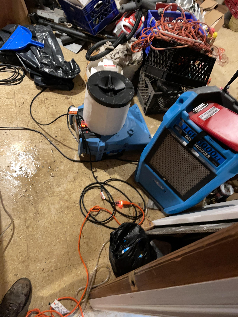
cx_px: 119
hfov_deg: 44.2
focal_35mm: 32
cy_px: 158
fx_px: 293
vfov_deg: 56.8
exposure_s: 1/15
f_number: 1.6
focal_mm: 4.2
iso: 400
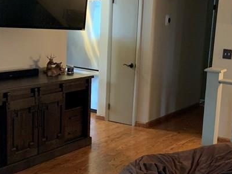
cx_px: 181
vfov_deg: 21.9
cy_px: 116
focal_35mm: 67
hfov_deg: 28.4
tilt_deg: -13.6
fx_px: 449
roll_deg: -4.4
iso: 320
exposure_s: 1/40
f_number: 1.8
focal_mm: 4.25
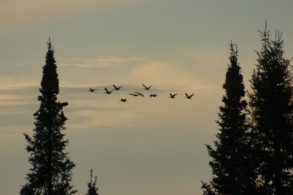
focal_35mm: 375
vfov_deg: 3.7
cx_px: 146
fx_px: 3051
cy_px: 98
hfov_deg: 5.5
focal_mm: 250
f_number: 6.3
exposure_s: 1/400
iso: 320
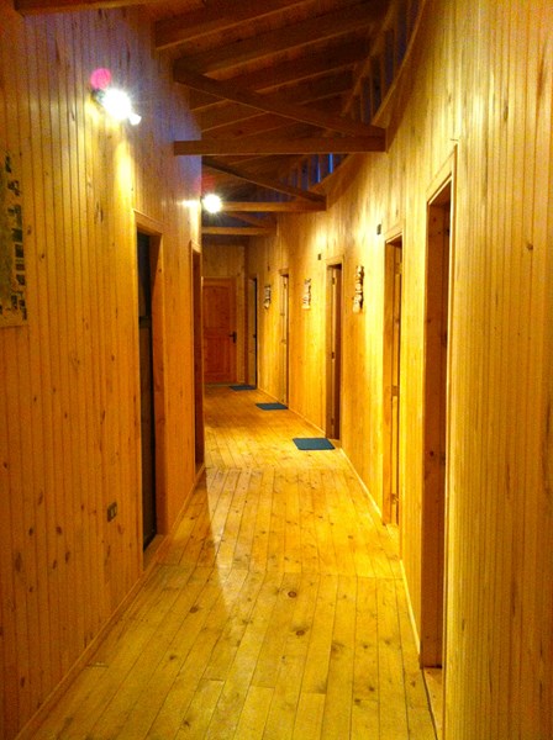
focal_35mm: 35
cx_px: 276
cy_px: 370
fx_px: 748
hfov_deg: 40.6
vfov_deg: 52.7
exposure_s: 1/15
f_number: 2.8
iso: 400
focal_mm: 3.85
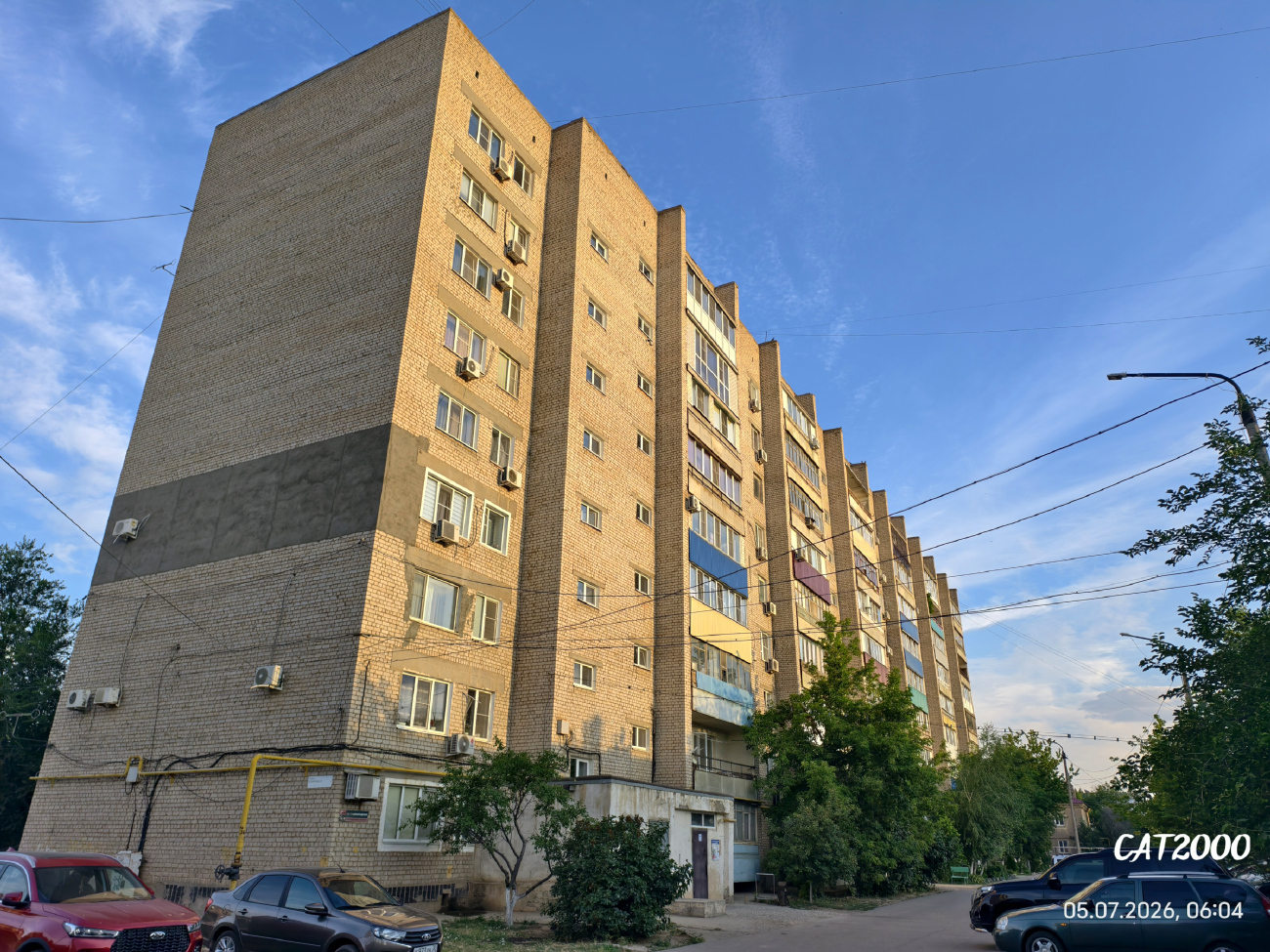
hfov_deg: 73.9
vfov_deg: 58.9
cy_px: 476
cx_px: 635
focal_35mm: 23
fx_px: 844
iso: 72
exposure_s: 1/1185
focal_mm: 6.54
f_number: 1.57
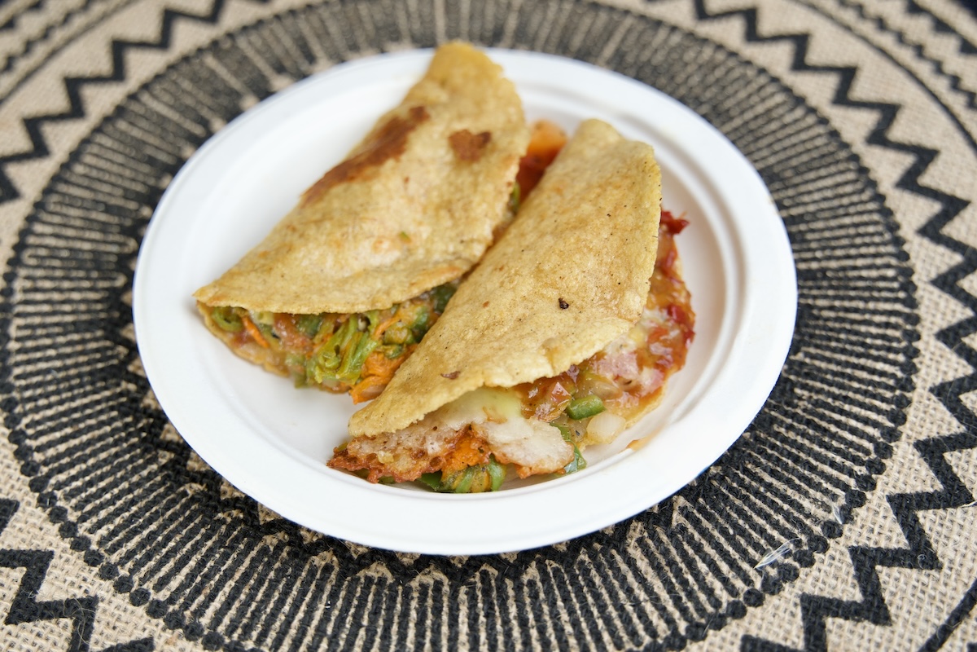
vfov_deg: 36.9
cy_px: 326
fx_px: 977
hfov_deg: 53.1
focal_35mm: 36
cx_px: 488
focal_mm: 36
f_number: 3.2
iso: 400
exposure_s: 1/400
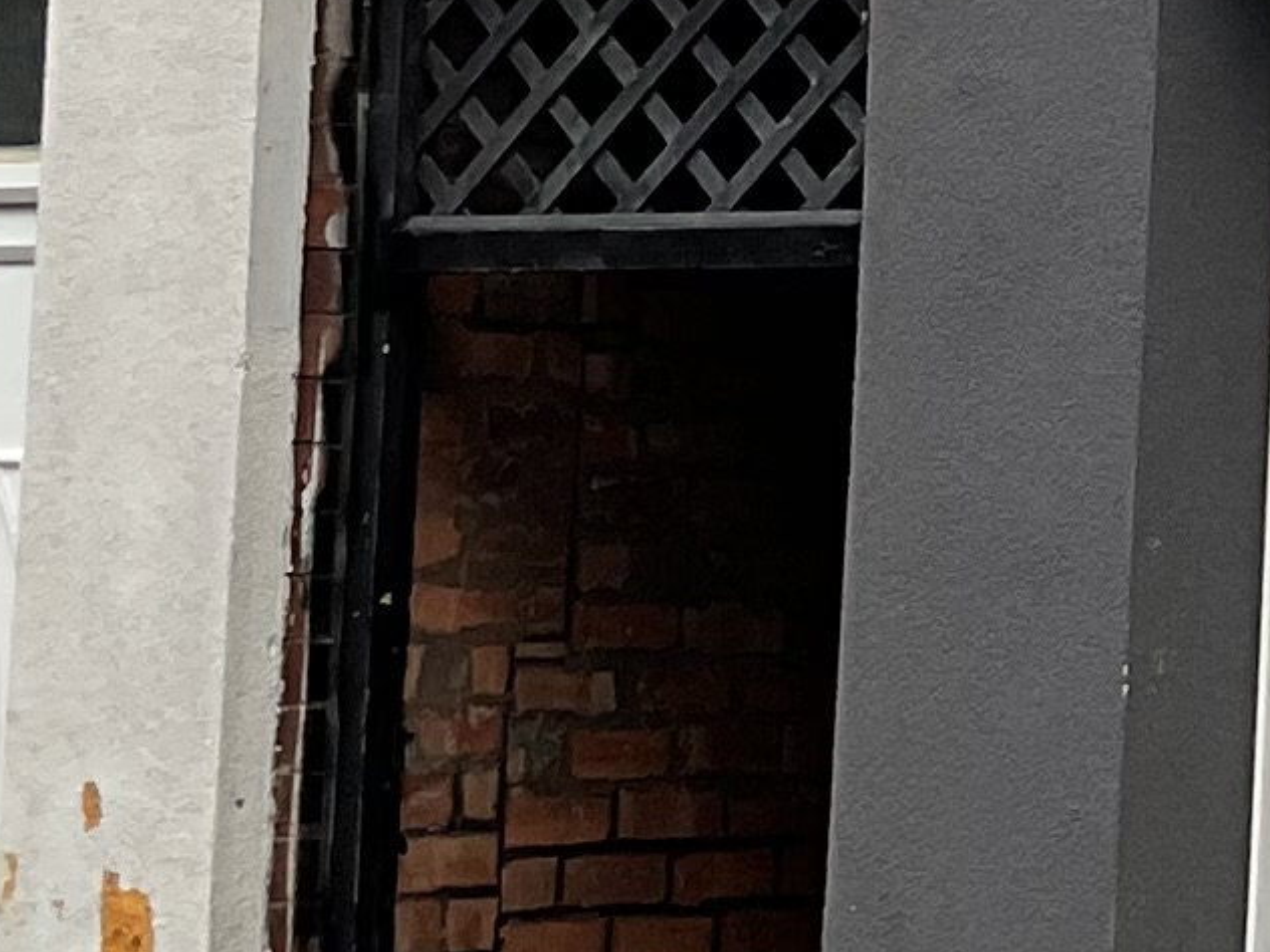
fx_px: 6787
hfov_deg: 10.0
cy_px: -398
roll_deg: -0.4
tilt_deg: +8.2
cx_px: 2383
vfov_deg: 7.9
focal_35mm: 185
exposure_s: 1/978
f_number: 1.8
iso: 16
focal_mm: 3
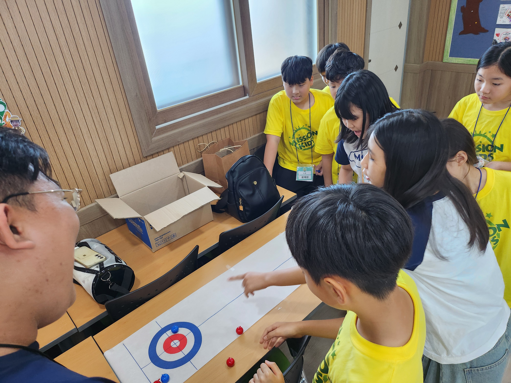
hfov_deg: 71.6
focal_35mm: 24
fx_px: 354
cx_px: 256
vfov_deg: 56.8
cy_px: 192
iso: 320
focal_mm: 5
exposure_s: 1/120
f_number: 1.8
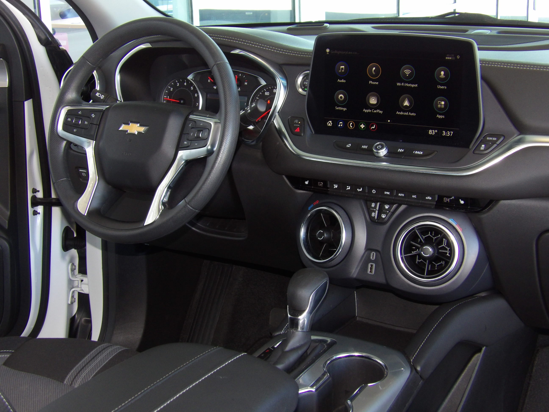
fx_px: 841
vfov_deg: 27.5
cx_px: 274
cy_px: 206
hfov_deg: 36.2
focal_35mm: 53
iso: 250
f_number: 3.9
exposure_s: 1/29
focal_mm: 9.5
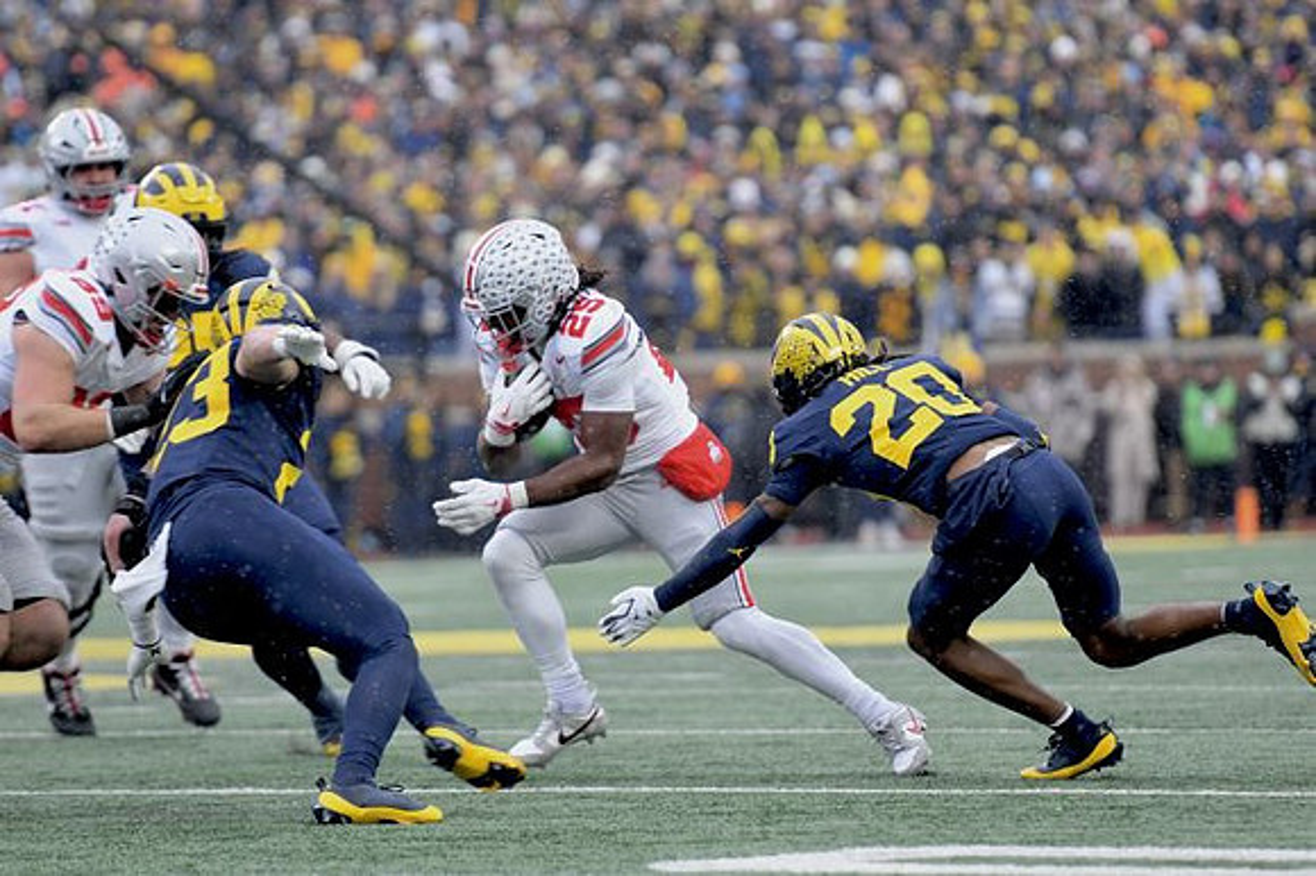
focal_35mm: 300
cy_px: 438
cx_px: 658
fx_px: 10960
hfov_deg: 6.9
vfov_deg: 4.6
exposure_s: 1/1000
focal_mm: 200
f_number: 2.8
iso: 800
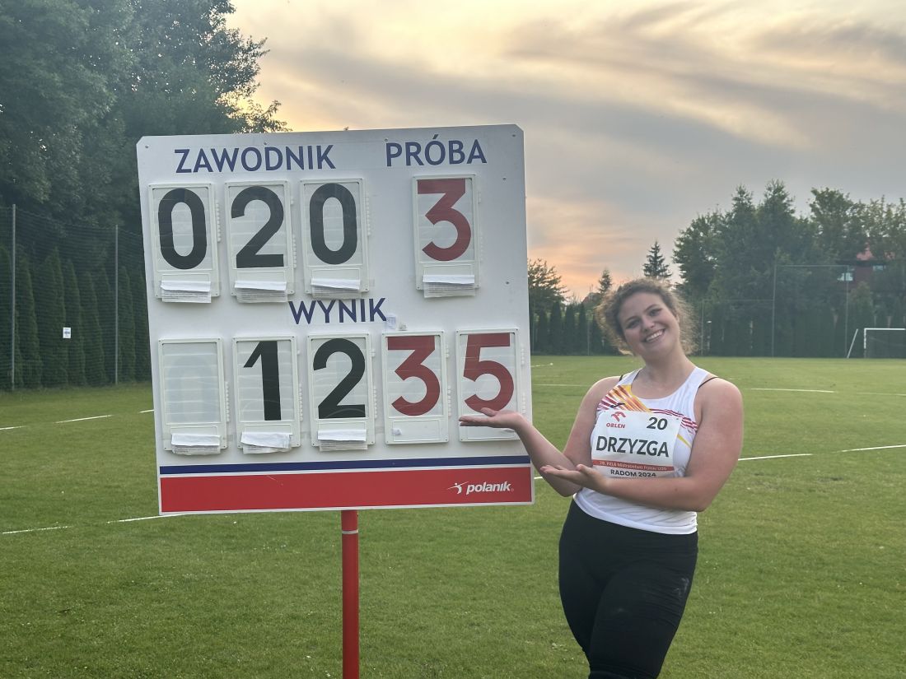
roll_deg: -0.9
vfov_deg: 30.3
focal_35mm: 48
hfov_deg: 39.7
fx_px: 1256
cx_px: 453
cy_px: 340
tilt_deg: +1.1
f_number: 1.78
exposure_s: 1/409
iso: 64
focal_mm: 6.86
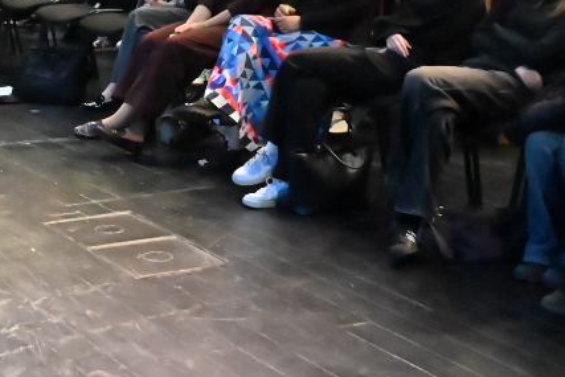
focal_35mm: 91
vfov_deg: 15.0
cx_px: 112
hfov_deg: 22.1
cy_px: 82
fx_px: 1429
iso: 14400
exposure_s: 1/200
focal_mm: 24
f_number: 4
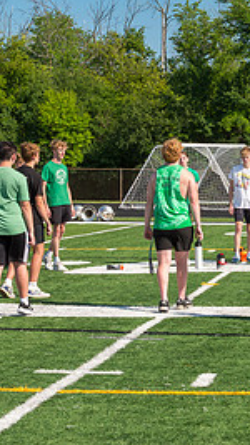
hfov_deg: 9.7
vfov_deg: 17.3
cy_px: 191
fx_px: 1463
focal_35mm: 124
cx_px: 190
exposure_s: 1/400
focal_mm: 48
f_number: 13
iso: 1250
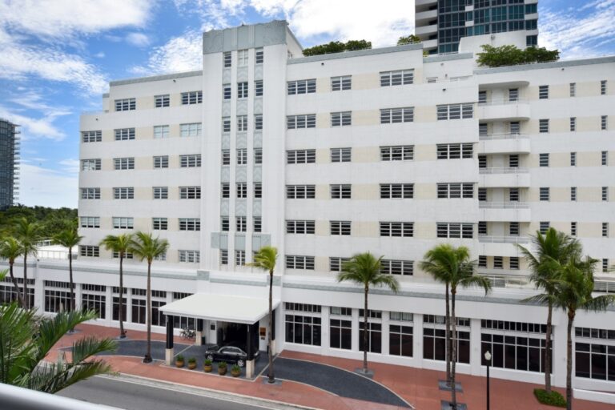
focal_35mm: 21
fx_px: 359
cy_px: 205
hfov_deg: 81.2
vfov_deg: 59.5
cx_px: 308
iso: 125
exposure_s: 1/25
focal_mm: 21
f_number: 16
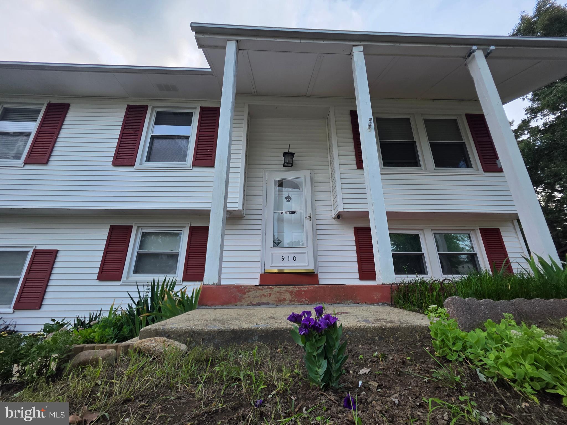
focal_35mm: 13
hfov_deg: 106.2
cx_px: 284
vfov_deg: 89.9
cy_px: 212
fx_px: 213
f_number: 1.9
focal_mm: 2.2
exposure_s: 1/350
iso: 40
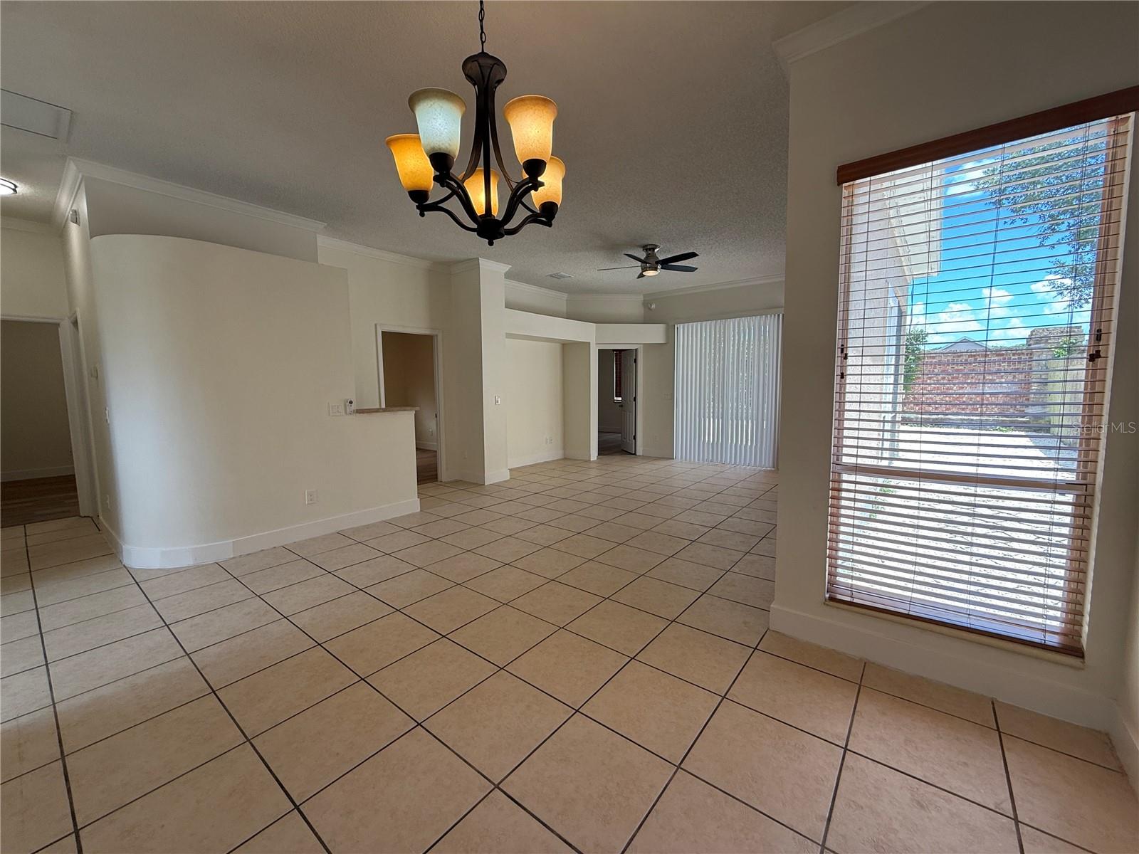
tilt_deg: -5.3
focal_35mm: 14
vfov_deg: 85.7
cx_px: 570
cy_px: 427
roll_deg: +0.5
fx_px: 461
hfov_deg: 102.1
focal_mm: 2.22
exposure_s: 1/120
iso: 80
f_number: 2.2
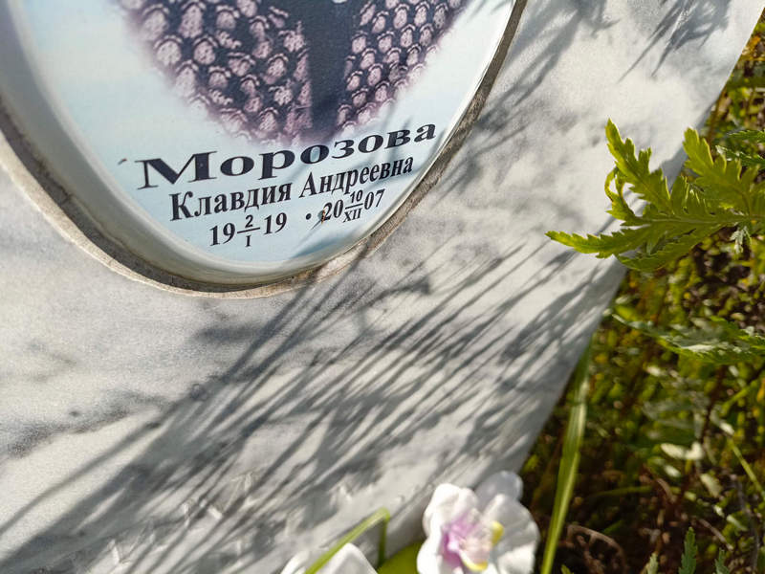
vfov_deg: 54.9
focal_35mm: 25
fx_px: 552
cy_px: 287
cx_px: 382
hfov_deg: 69.4
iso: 115
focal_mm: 4.76
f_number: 1.69
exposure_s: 1/867
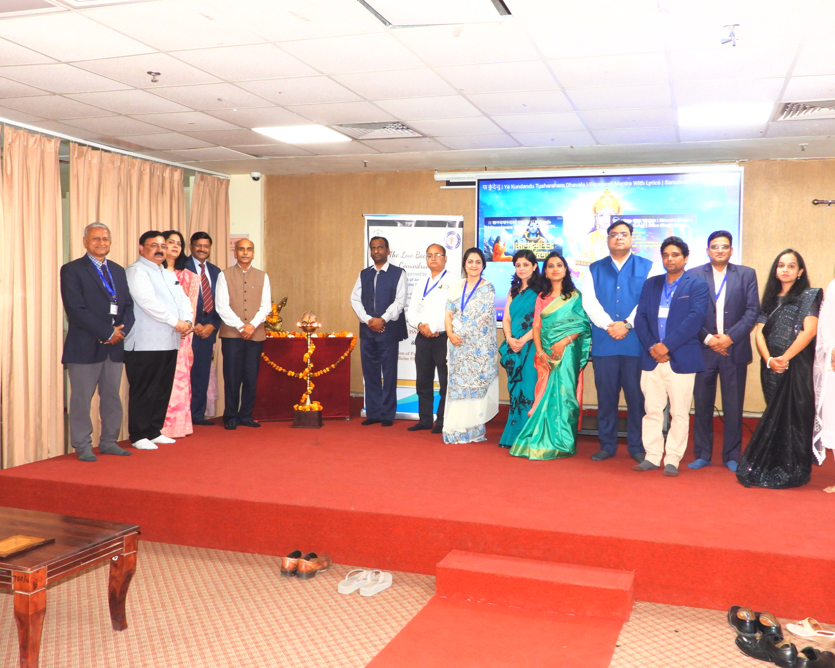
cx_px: 451
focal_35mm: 32
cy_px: 331
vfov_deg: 45.8
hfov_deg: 55.6
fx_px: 791
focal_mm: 5.4
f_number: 3.2
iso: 220
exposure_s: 1/30
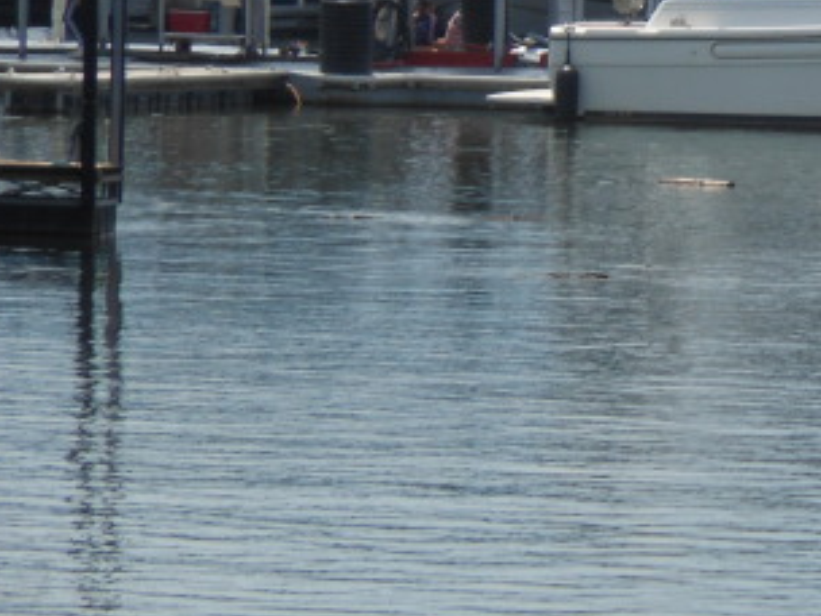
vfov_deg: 2.9
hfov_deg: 3.8
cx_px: 999
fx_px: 12238
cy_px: 84
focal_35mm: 516
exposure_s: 1/500
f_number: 5.6
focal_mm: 35
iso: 80
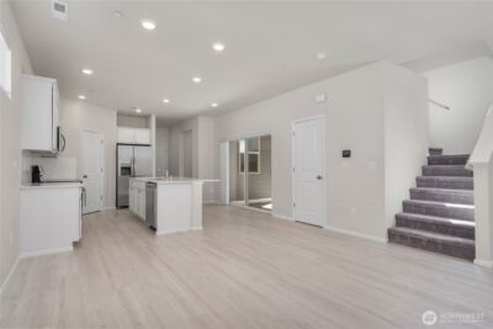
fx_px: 233
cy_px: 164
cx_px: 246
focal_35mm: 17
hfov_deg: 93.3
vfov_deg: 70.5
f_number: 7.1
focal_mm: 17
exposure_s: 1/20
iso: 1000
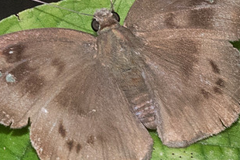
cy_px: 83
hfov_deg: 1.0
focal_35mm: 2145
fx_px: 14306
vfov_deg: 0.6
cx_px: -193
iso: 640
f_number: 8
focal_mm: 150
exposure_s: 1/400
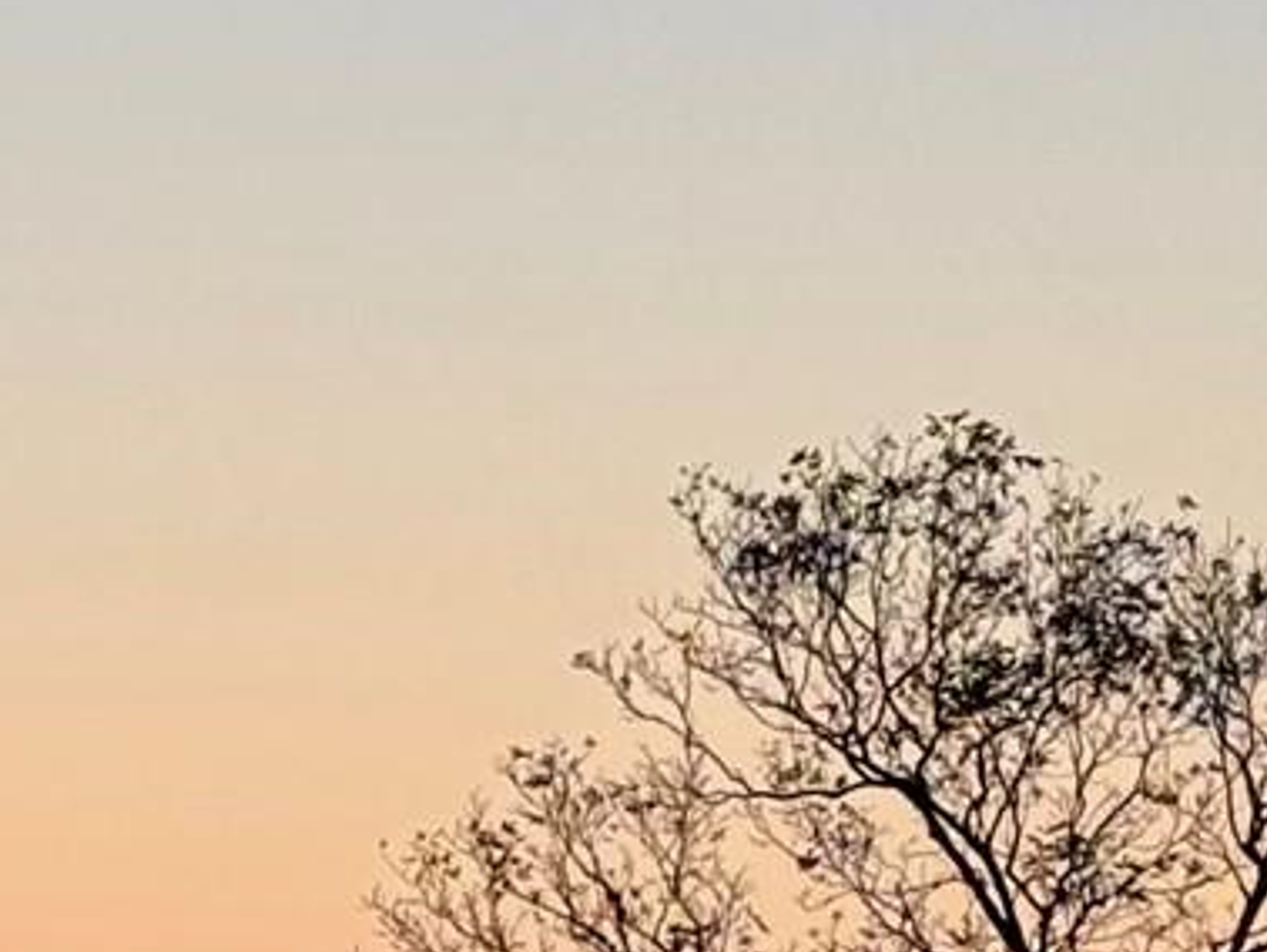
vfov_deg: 5.7
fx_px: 9522
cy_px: 1213
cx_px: -84
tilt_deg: +3.7
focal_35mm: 260
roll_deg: +0.7
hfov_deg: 7.6
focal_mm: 6.76
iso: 80
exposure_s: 1/157
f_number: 1.78
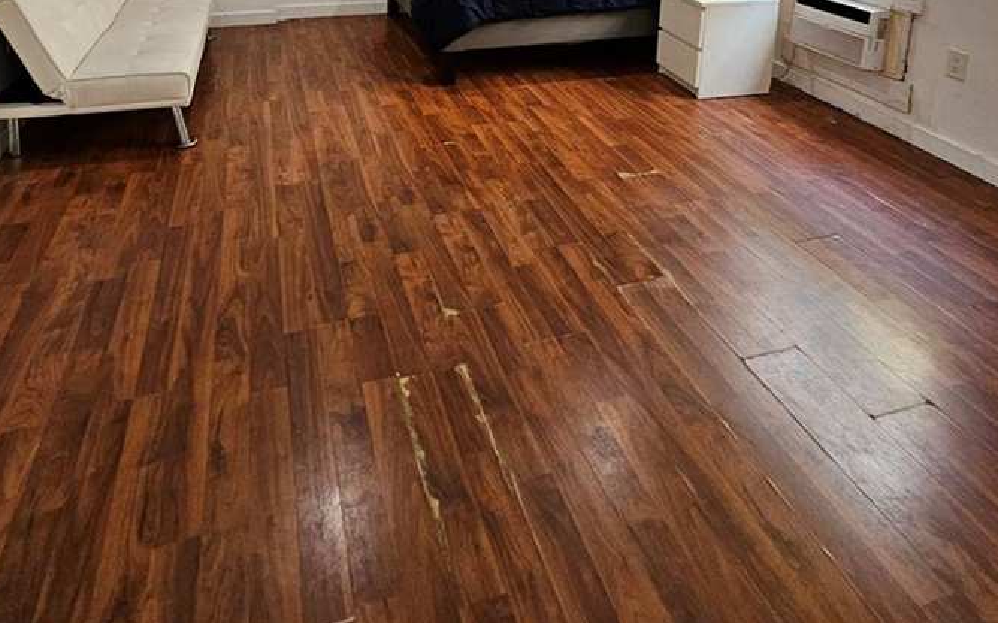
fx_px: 598
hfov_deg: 79.3
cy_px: -69
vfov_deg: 42.6
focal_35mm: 22
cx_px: 436
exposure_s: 1/60
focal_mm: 2.2
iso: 320
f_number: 2.2
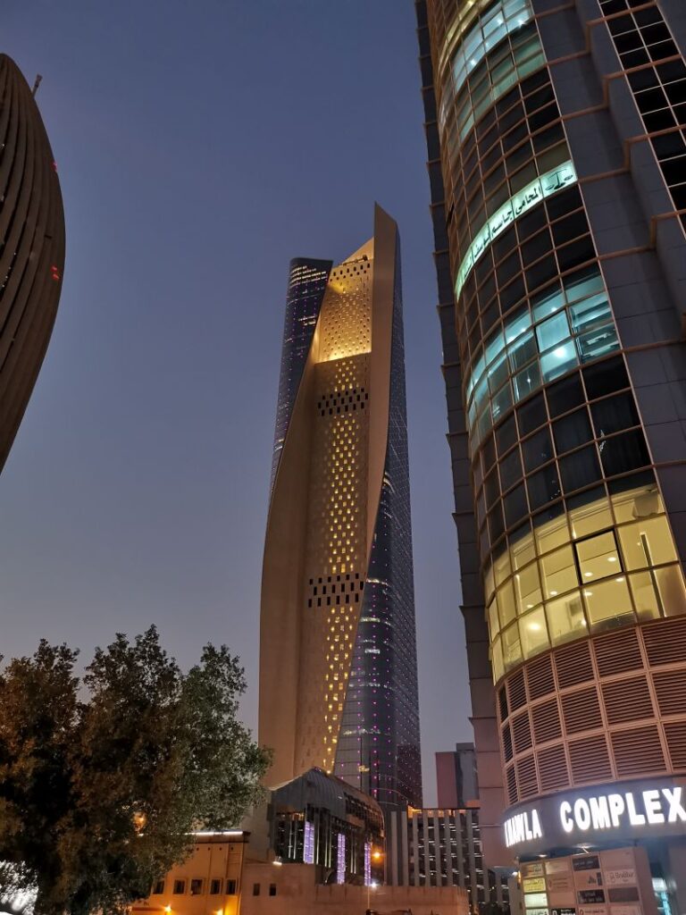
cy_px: 458
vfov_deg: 65.3
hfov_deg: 51.4
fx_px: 713
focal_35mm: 27
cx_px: 343
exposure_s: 1/33.3
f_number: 1.8
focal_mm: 5.58
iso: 500
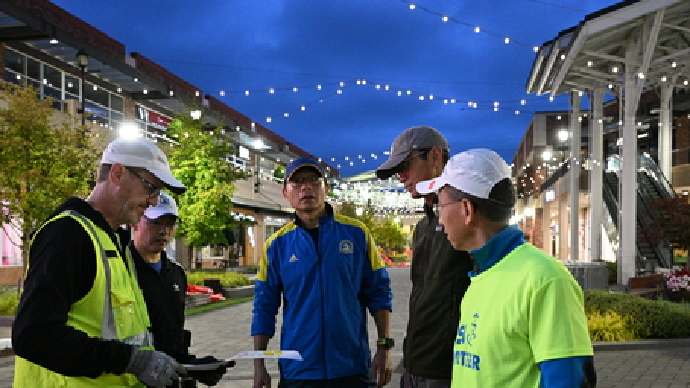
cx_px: 337
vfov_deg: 35.4
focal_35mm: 33
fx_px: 604
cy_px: 247
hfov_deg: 59.5
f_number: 4
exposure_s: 1/60
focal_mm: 26
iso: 10000
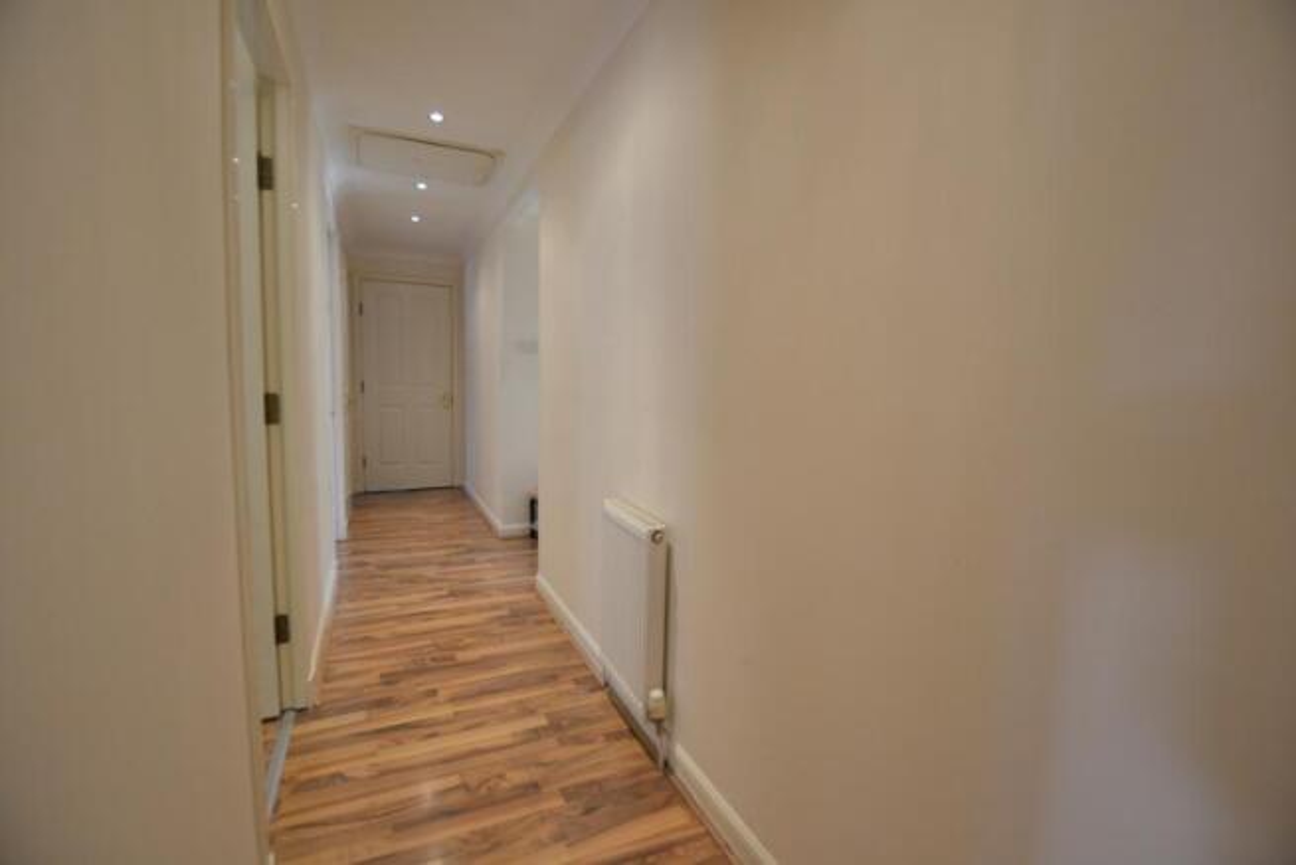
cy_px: 432
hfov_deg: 100.4
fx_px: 540
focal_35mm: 15
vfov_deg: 77.4
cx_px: 648
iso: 400
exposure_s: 1/40
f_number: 3.5
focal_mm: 10
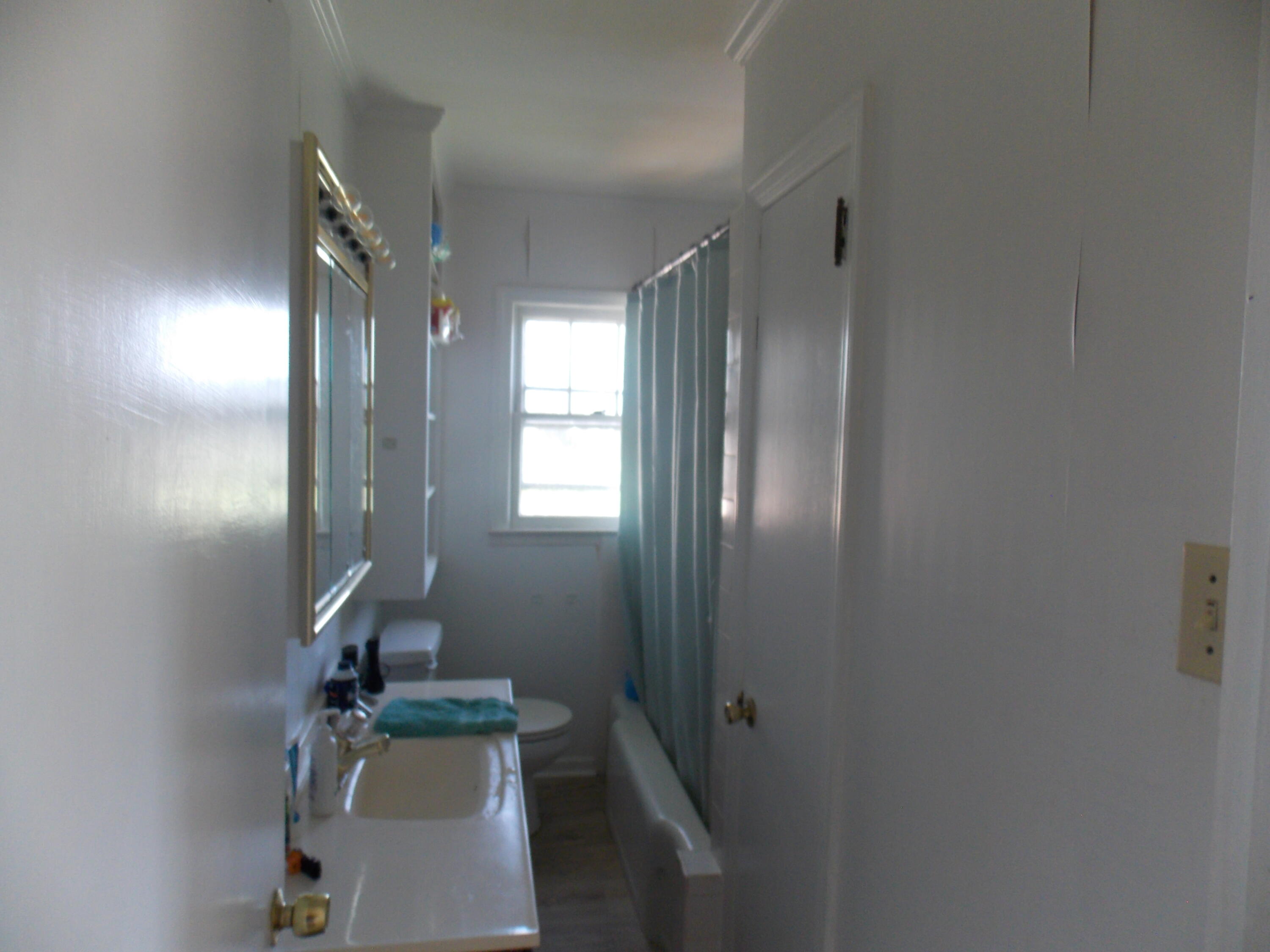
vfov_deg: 58.9
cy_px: 476
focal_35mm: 23
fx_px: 844
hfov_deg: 73.9
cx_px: 635
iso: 160
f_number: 3.1
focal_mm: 4
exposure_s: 1/30
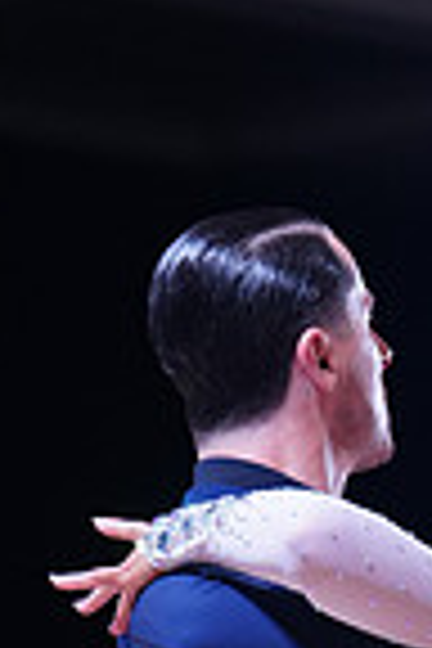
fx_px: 6605
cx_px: 700
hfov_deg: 3.7
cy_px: 1242
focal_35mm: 367
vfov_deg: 5.5
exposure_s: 1/500
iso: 800
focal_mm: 91
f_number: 2.8
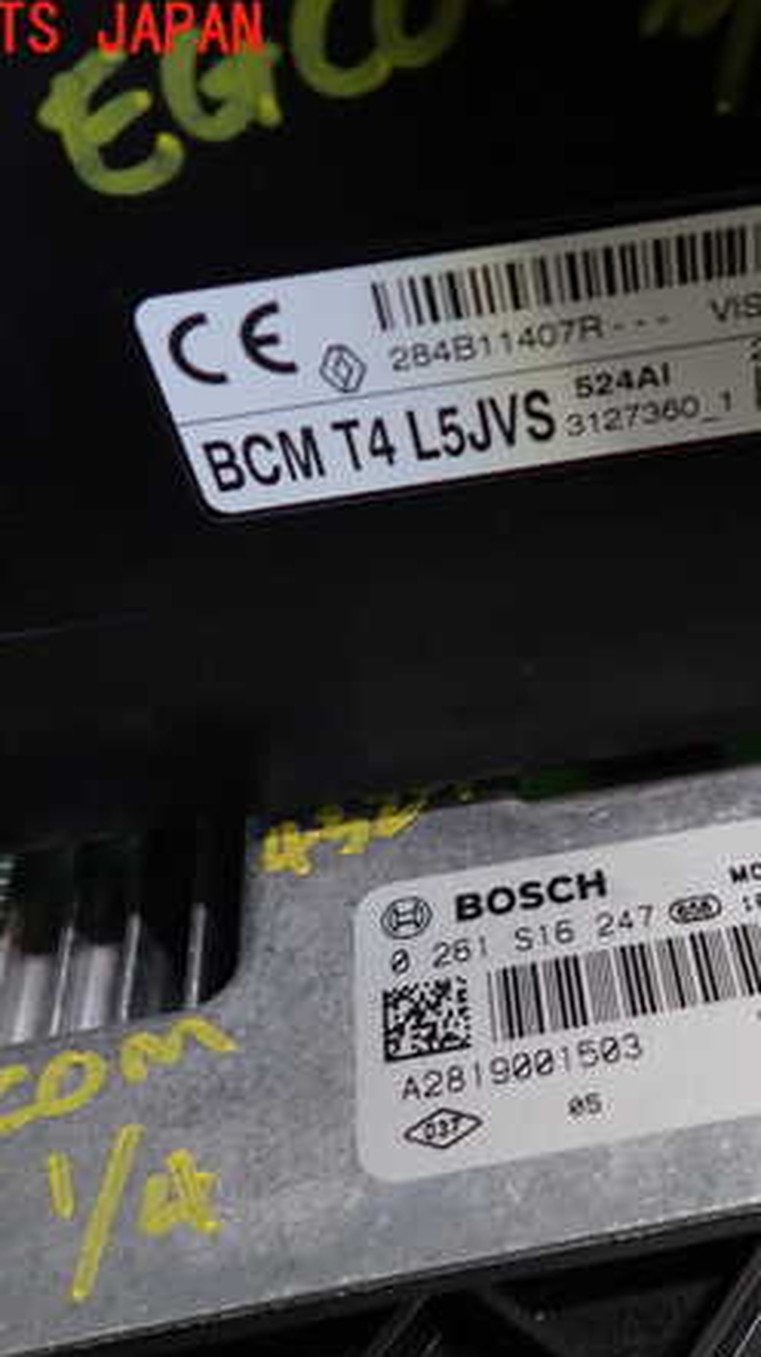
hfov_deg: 31.0
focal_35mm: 37
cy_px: 685
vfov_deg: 54.0
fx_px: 1330
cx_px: 626
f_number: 2
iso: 200
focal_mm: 4.5
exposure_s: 1/50
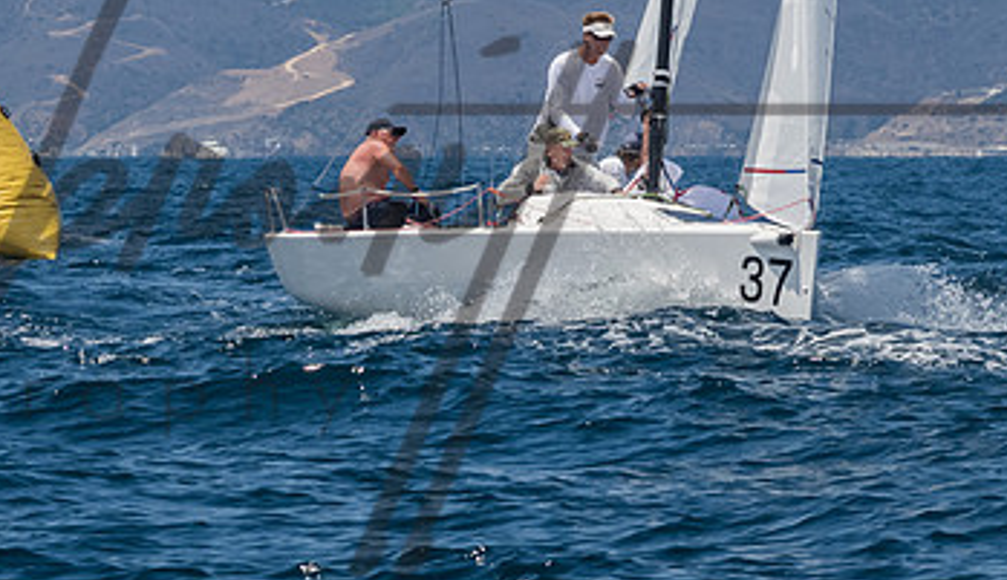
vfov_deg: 3.2
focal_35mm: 381
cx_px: 255
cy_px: 310
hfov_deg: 5.6
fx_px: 10232
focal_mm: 130
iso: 640
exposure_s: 1/1000
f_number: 14
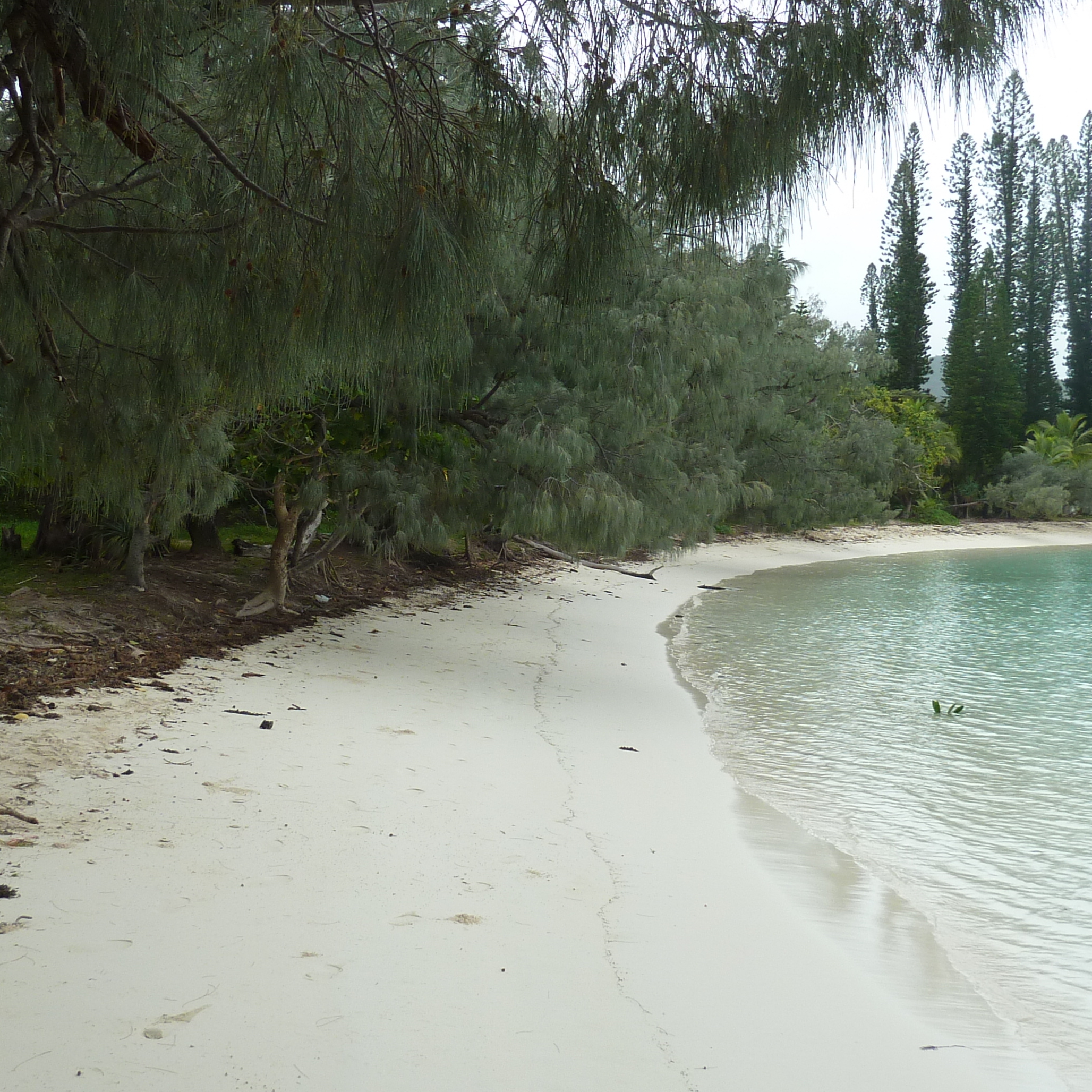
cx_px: 507
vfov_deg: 39.2
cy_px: 518
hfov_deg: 39.1
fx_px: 1535
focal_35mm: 43
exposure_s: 1/80
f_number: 3.3
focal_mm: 4.1
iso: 80
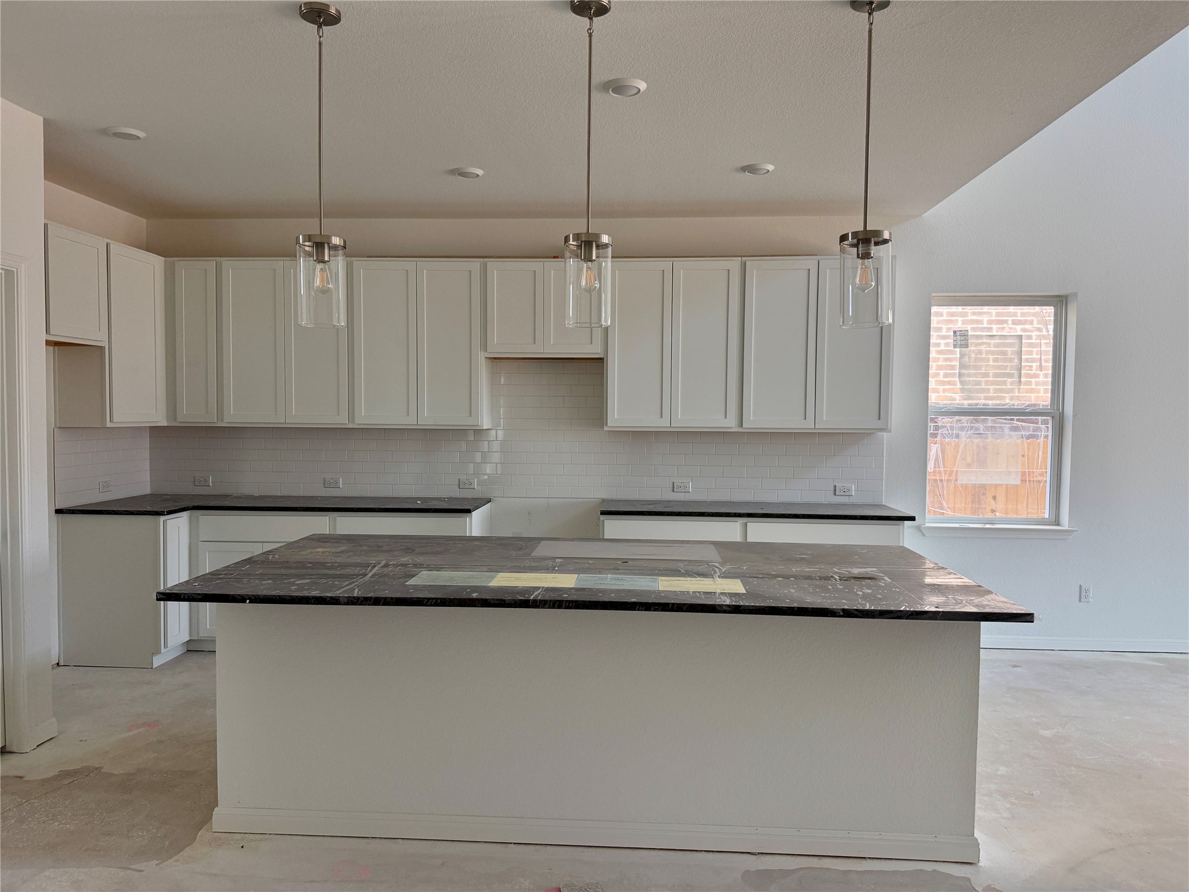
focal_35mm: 24
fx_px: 824
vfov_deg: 56.8
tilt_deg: -2.5
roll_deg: -1.1
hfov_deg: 71.6
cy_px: 446
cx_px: 594
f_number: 1.78
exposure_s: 1/223
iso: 160
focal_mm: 6.76
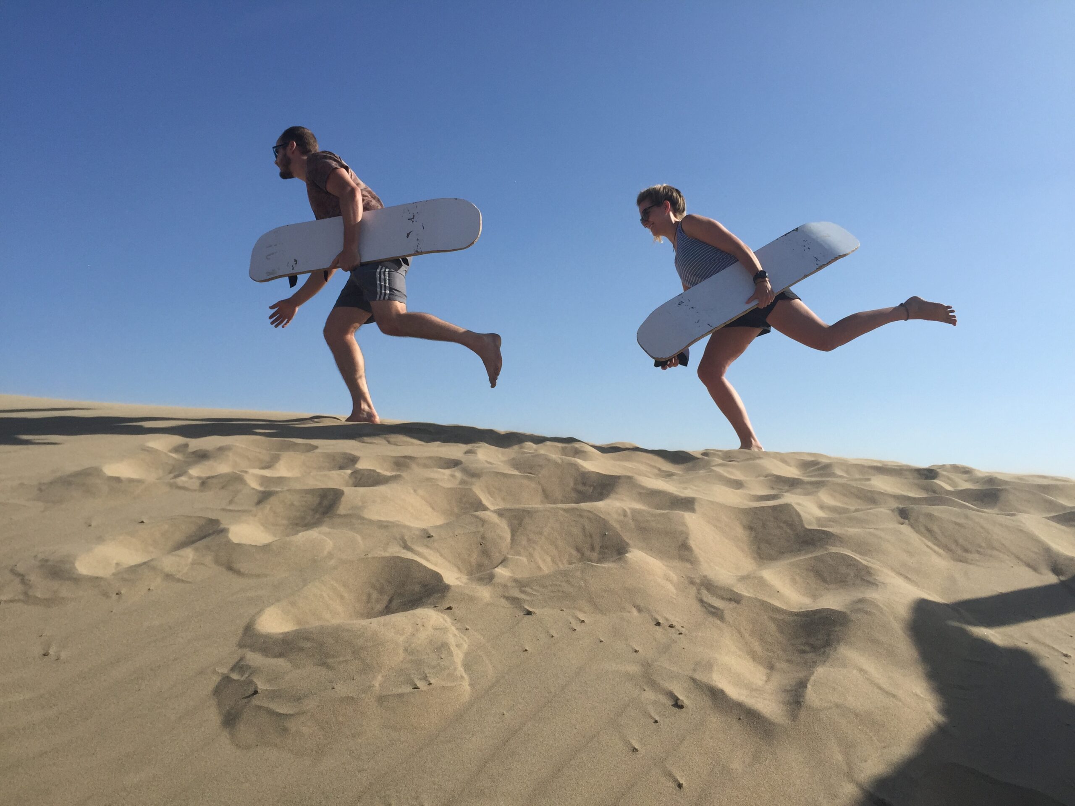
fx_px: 901
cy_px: 403
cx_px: 538
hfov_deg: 61.7
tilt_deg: +8.3
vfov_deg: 48.2
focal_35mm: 29
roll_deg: -3.6
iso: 32
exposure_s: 1/3597
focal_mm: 4.15
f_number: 2.2
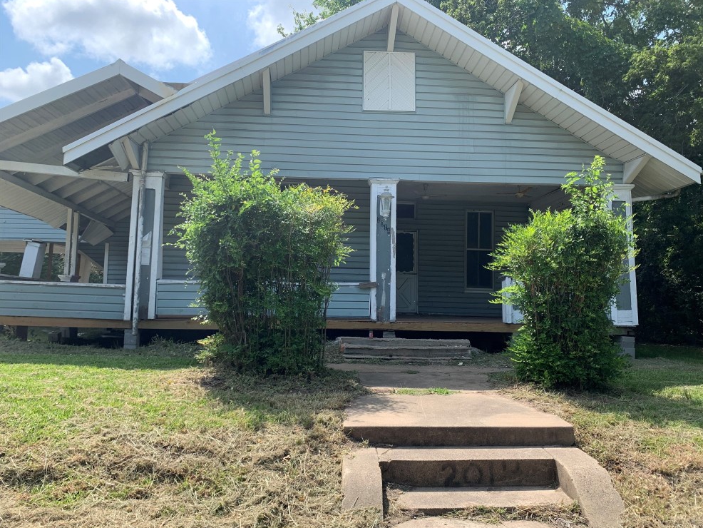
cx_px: 364
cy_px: 272
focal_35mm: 27
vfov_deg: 51.4
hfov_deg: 65.3
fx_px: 548
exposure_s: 1/879
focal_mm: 4.25
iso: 25
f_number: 1.8
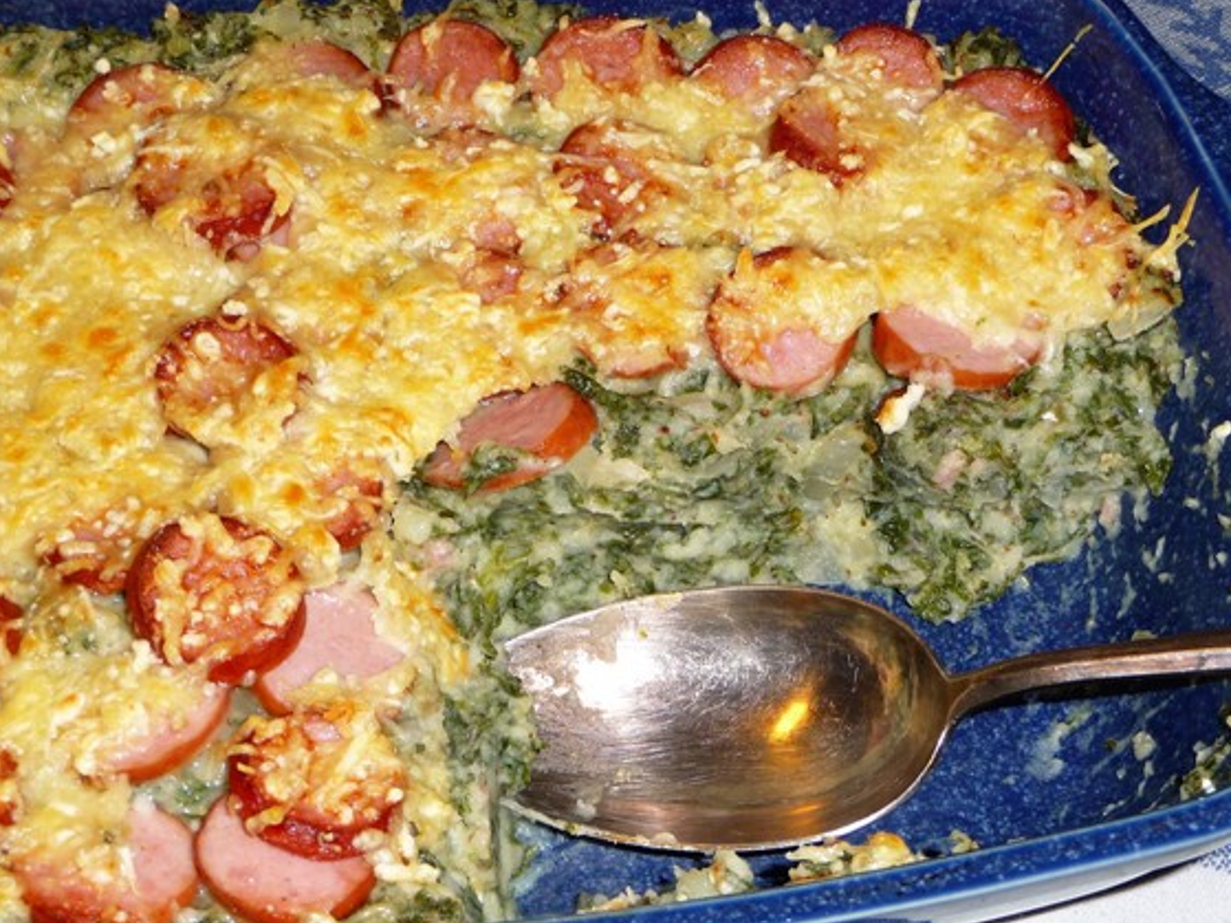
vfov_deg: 26.5
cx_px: 614
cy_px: 511
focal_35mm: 55
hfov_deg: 34.9
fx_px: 1955
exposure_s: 1/30
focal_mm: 8
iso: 100
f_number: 4.2
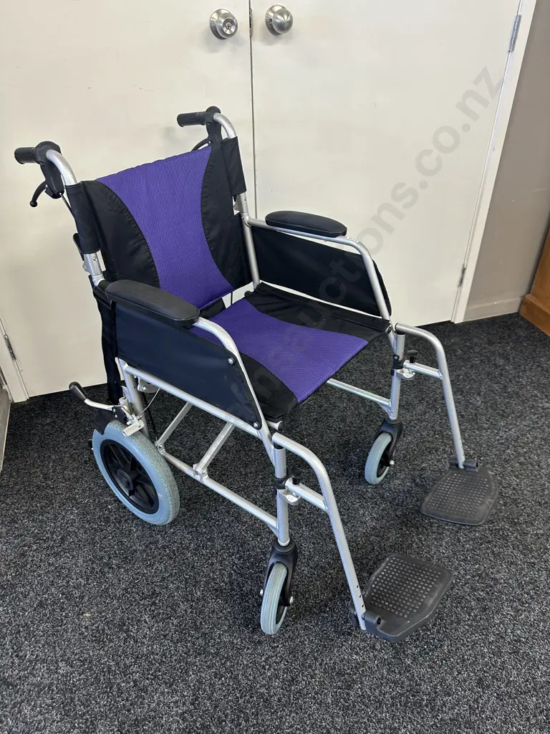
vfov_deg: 71.6
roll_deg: +0.6
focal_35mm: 24
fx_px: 508
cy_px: 367
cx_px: 275
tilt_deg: -35.5
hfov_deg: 56.8
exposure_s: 1/50
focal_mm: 6.86
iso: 125
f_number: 1.78
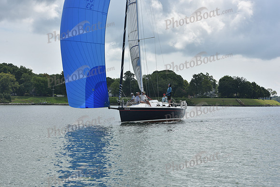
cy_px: 94
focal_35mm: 82
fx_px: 638
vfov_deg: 16.7
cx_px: 140
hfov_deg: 24.8
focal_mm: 82
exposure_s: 1/800
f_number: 11
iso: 320
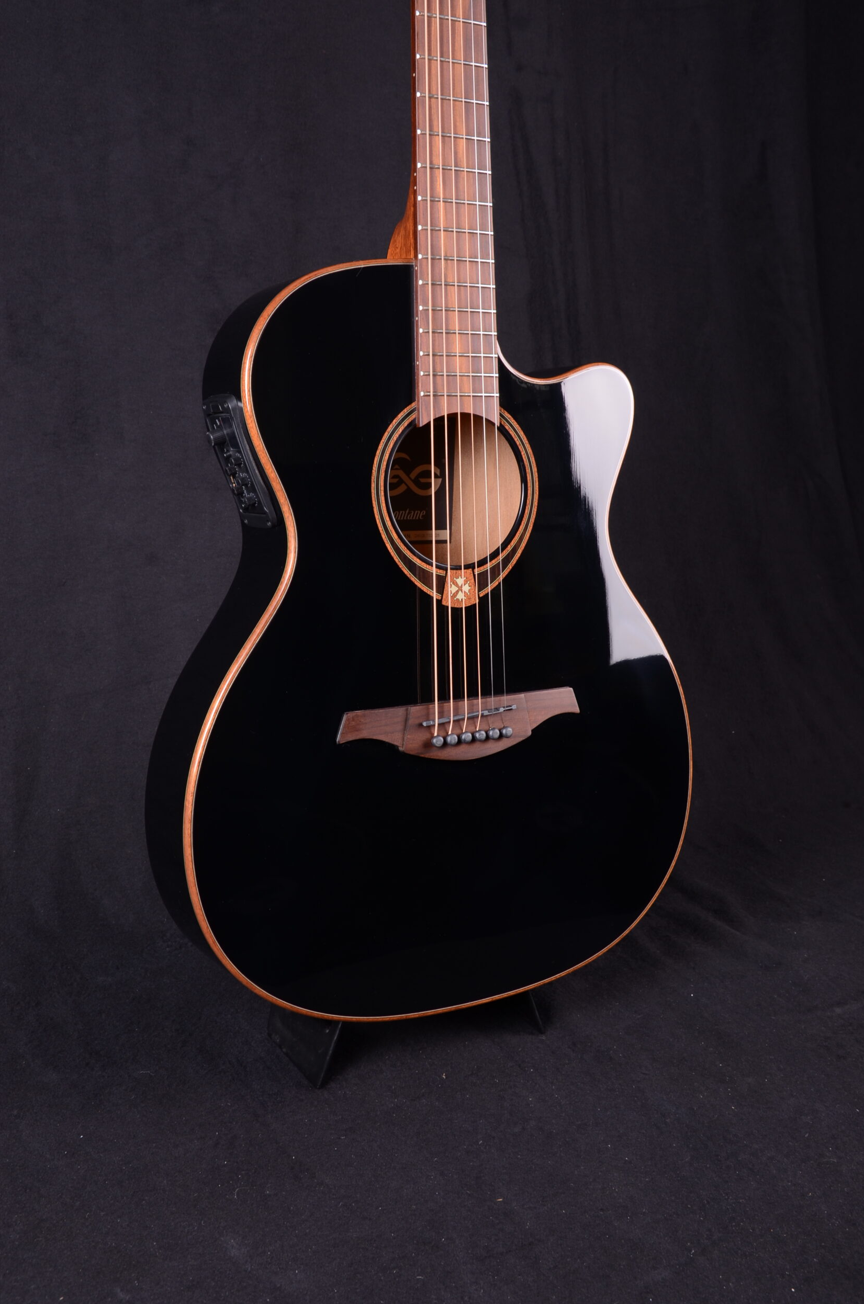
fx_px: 1393
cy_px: 640
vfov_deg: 50.2
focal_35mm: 39
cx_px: 426
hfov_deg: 34.5
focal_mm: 25
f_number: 10
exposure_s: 1/200
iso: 200
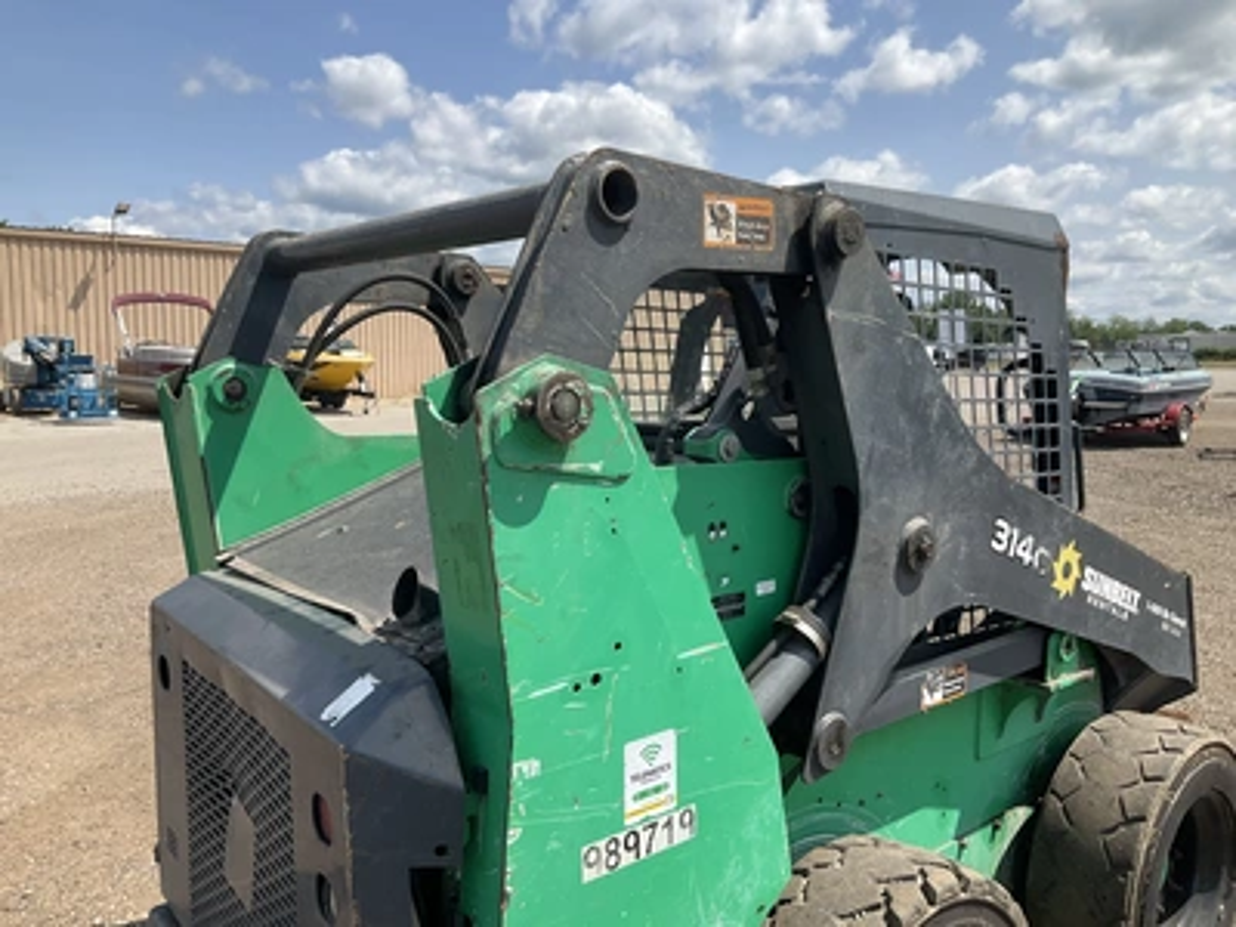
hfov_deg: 61.7
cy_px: 464
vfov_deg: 48.2
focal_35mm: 29
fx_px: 1035
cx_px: 618
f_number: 1.8
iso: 25
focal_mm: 3
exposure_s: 1/1250
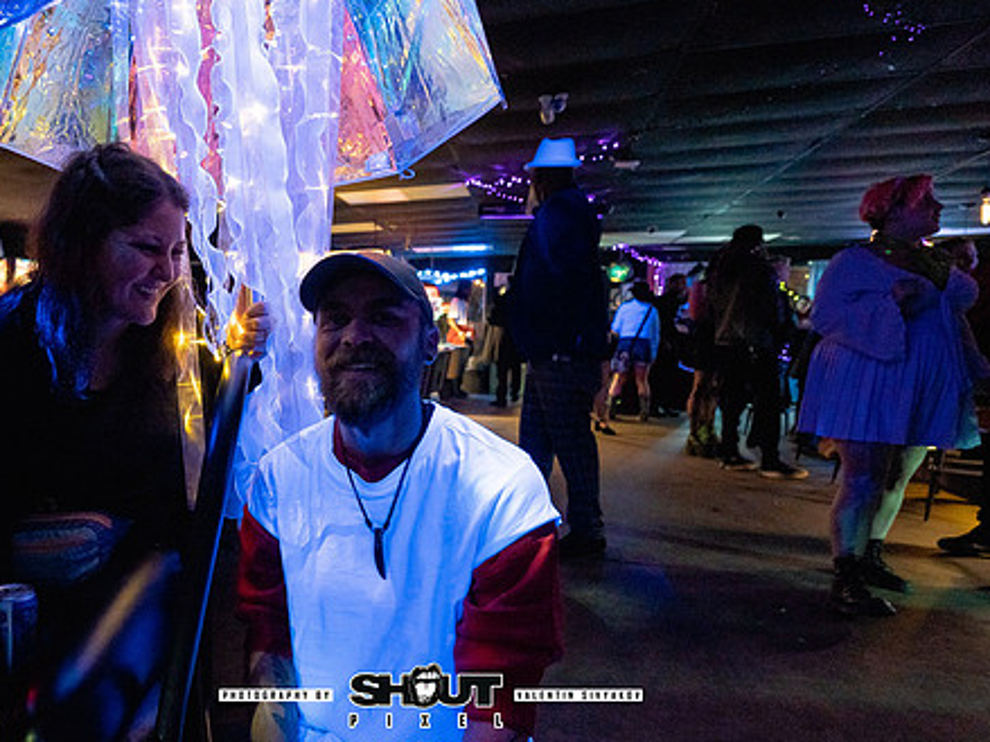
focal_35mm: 22
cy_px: 379
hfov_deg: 72.8
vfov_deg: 61.1
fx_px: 629
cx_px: 290
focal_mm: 14
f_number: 2.8
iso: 640
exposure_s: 1/160
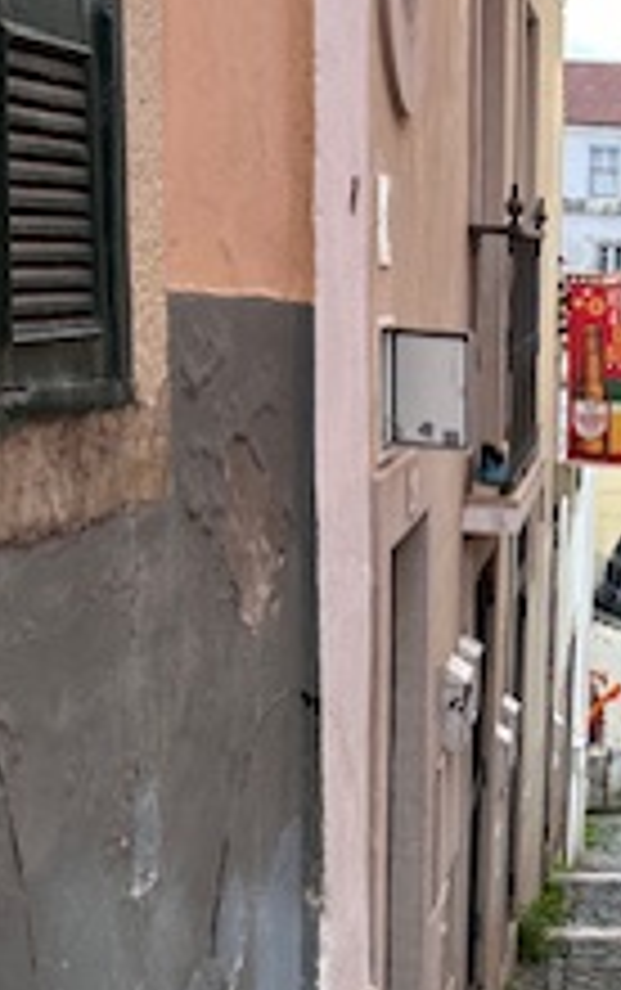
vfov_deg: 27.4
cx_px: 747
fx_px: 1999
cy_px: 756
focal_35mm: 74
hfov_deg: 16.9
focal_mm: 6.86
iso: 80
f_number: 1.78
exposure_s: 1/1019
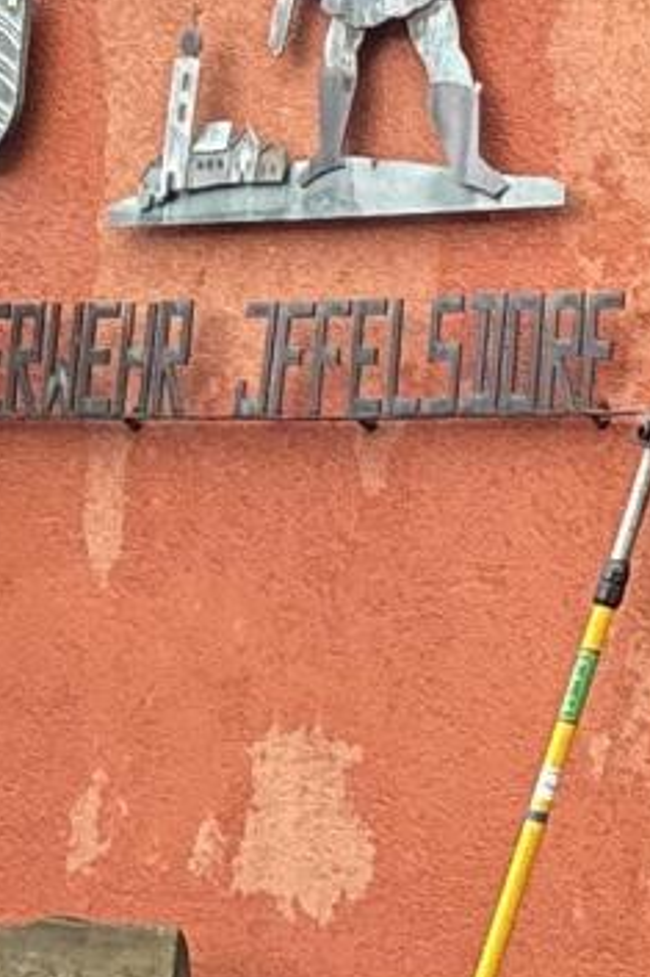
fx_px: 3985
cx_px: 2456
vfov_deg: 14.0
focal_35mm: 147
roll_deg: -2.2
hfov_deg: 7.3
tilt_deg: +4.9
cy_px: 554
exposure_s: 1/121
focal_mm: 5.96
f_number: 1.6
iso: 80
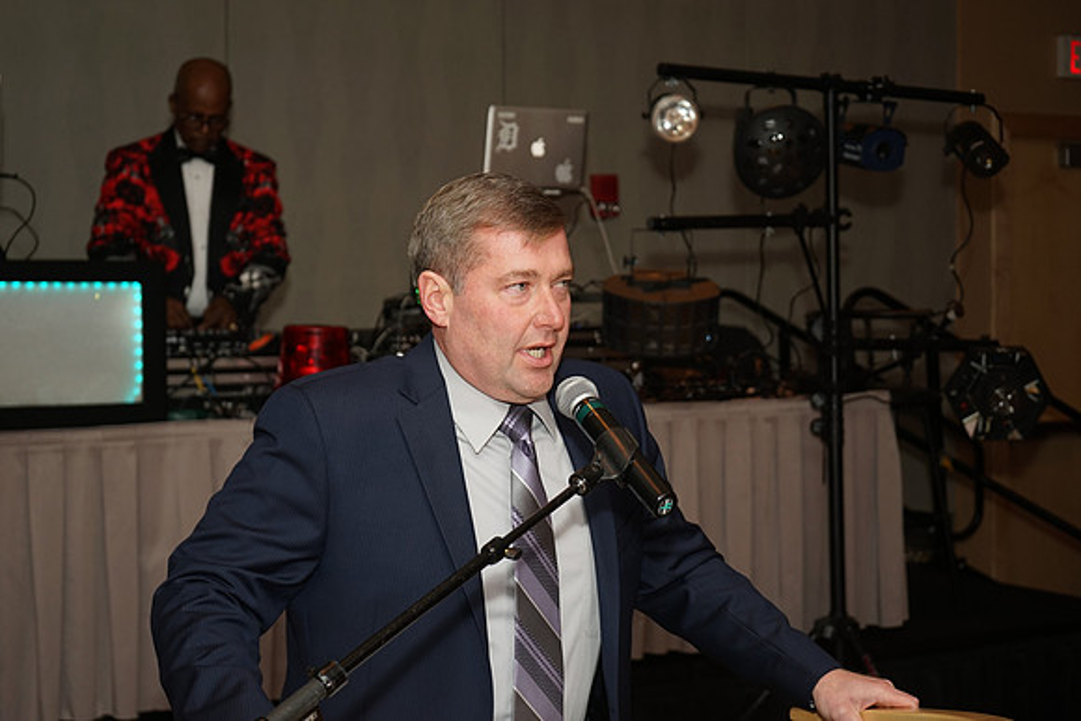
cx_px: 540
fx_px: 1802
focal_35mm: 60
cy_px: 360
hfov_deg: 33.4
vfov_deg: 22.6
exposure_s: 1/80
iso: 640
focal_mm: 60
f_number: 5
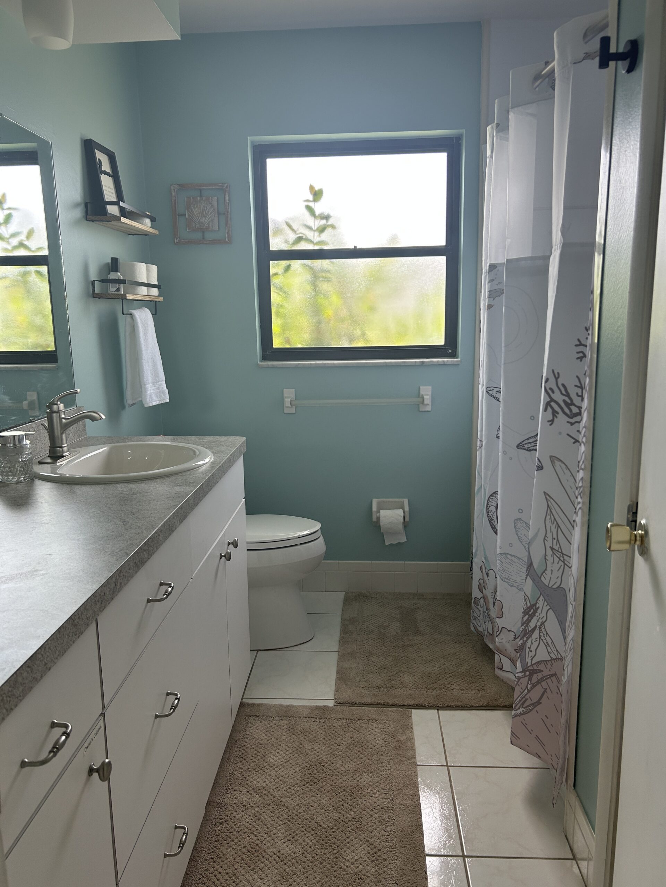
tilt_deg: -10.8
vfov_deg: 67.3
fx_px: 667
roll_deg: +0.9
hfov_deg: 53.1
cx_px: 333
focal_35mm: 26
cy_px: 444
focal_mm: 5.7
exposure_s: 1/121
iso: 80
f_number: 1.5
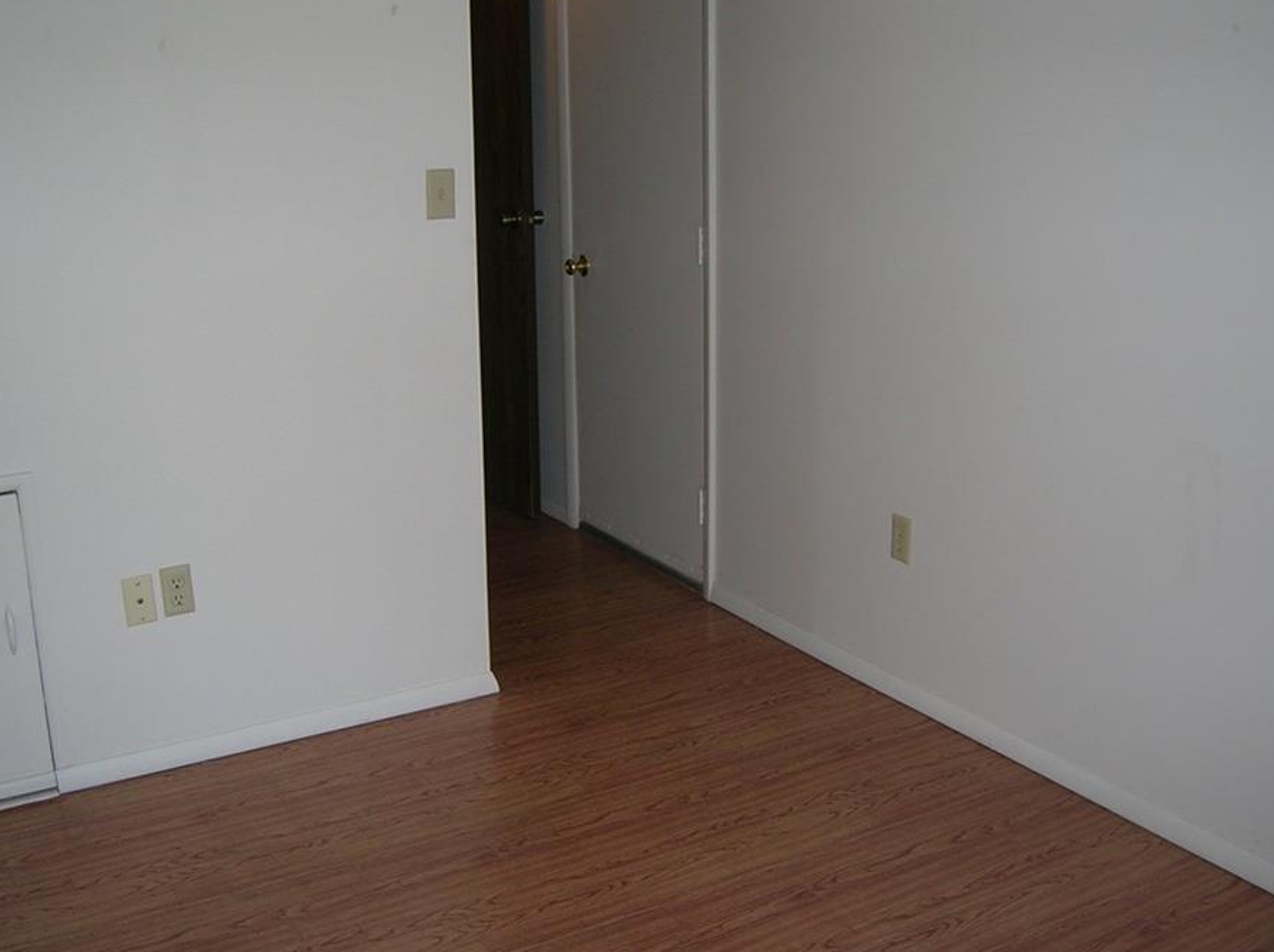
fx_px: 1433
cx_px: 642
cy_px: 459
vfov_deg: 36.7
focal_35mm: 39
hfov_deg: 47.9
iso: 50
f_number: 2.9
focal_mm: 5.7
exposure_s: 1/60.1
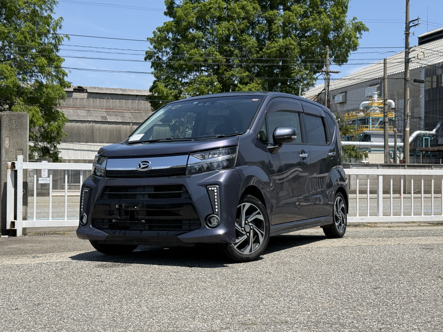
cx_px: 222
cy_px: 166
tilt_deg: +1.5
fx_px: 614
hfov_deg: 39.7
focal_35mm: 48
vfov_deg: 30.3
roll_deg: -0.2
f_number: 1.78
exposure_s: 1/5587
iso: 100
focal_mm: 6.76
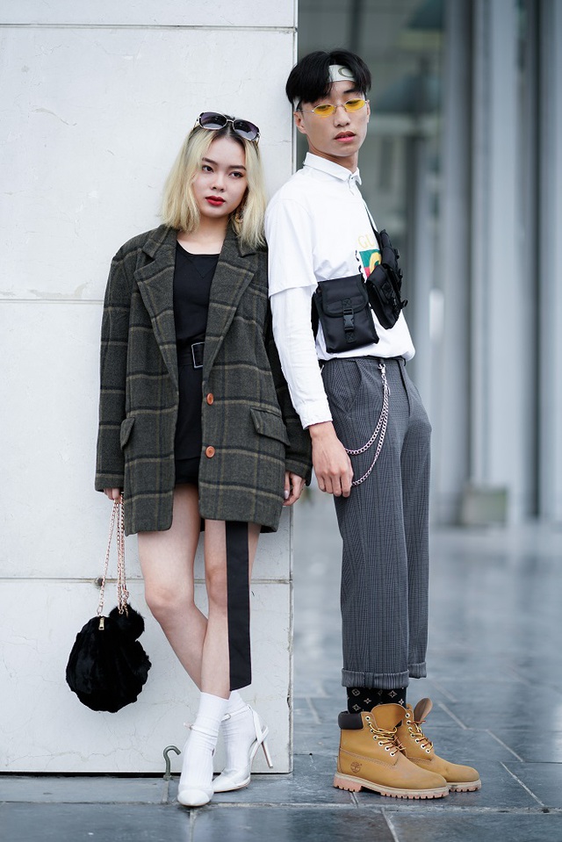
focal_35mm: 85
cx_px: 281
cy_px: 421
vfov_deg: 23.9
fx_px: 1989
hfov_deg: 16.1
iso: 100
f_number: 1.8
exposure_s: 1/250
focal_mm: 85
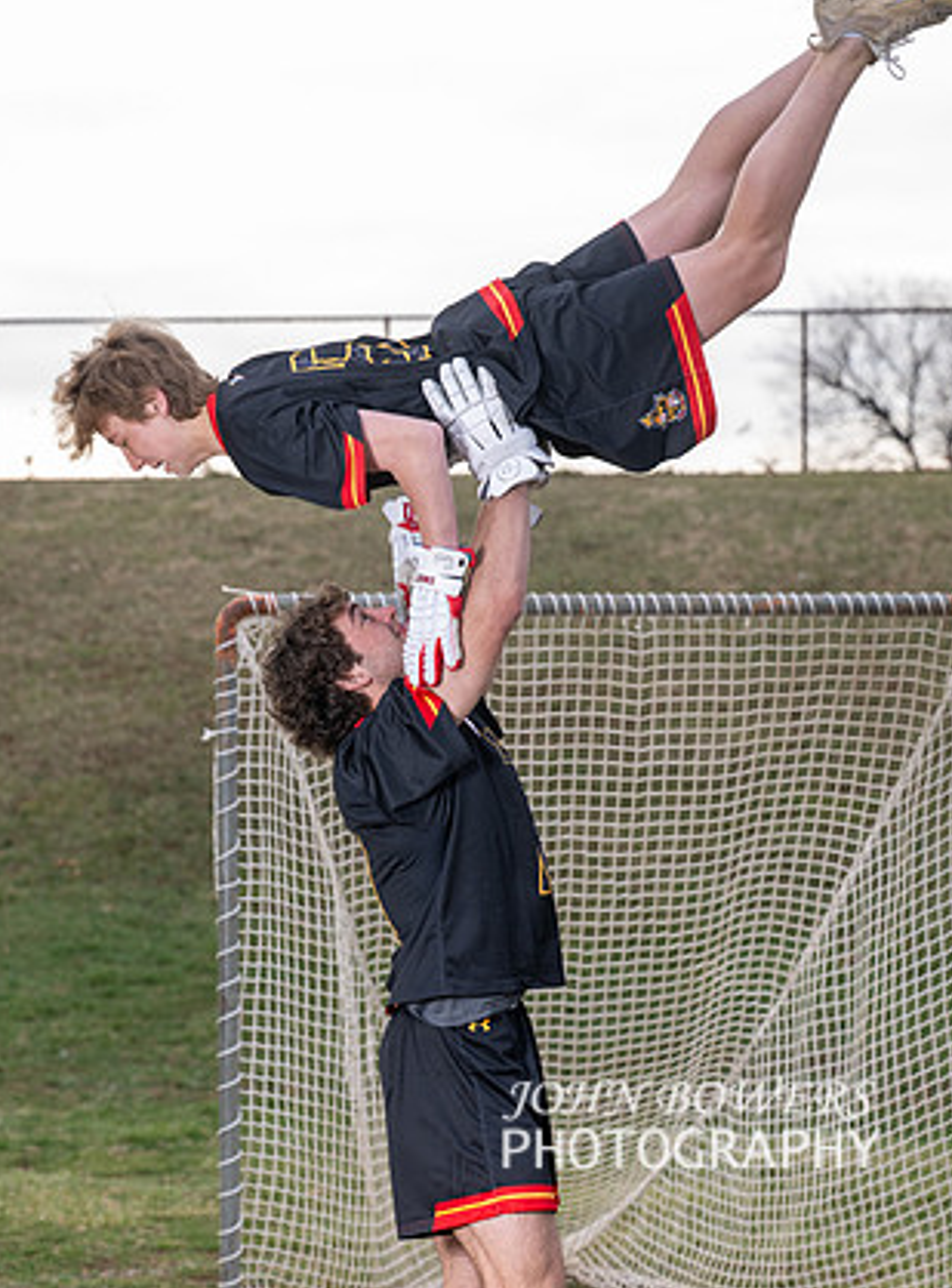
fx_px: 4478
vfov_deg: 16.4
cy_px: 618
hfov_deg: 12.1
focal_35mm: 121
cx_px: 234
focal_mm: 70
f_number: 4
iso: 250
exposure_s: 1/250
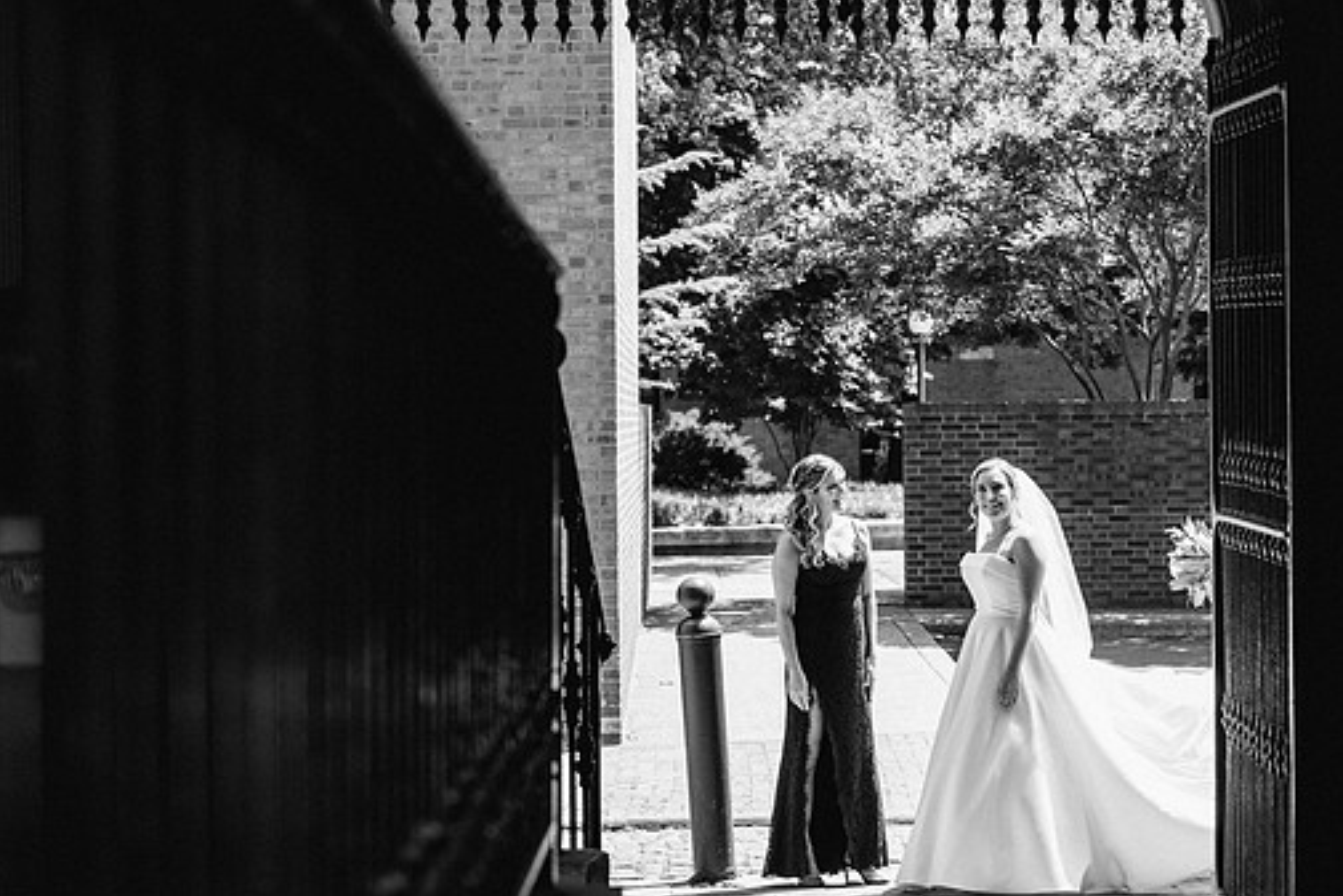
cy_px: 397
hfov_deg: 23.9
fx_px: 3172
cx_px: 718
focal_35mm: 85
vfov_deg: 16.1
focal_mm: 70
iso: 400
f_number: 4
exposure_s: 1/2000
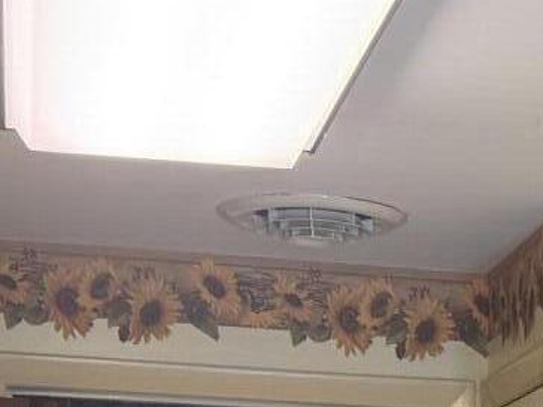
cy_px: 956
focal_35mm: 132
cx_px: 656
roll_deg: -0.2
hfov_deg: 14.5
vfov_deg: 9.9
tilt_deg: -6.2
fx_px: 2071
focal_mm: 6.76
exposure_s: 1/60
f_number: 1.78
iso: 200
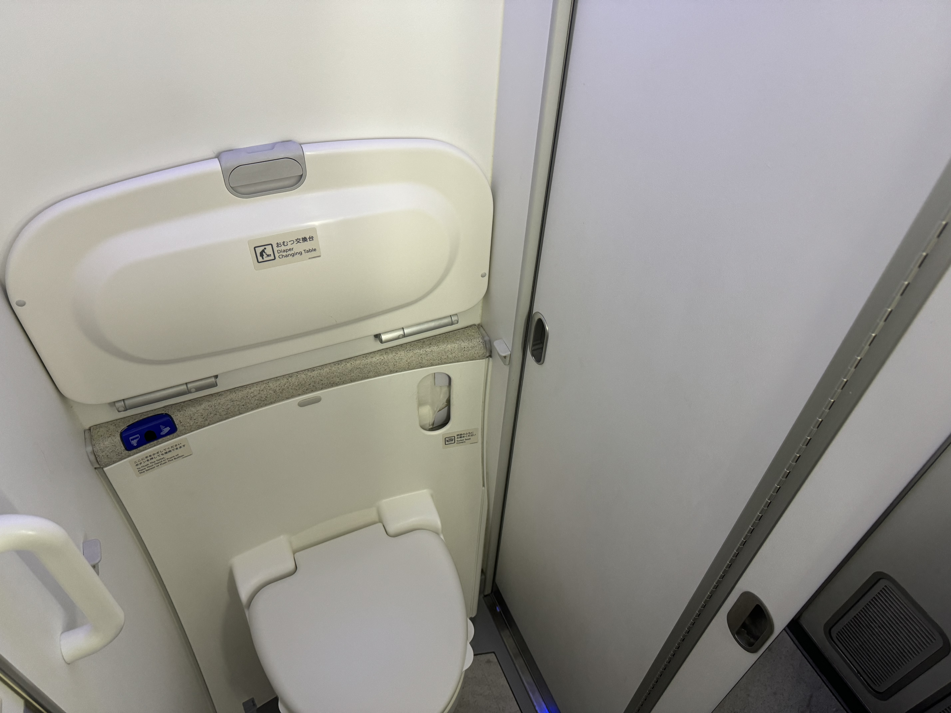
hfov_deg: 71.6
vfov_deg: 56.8
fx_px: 659
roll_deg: -2.8
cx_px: 476
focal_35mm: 24
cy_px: 356
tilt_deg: -43.2
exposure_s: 1/60
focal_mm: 6.76
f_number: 1.78
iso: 320
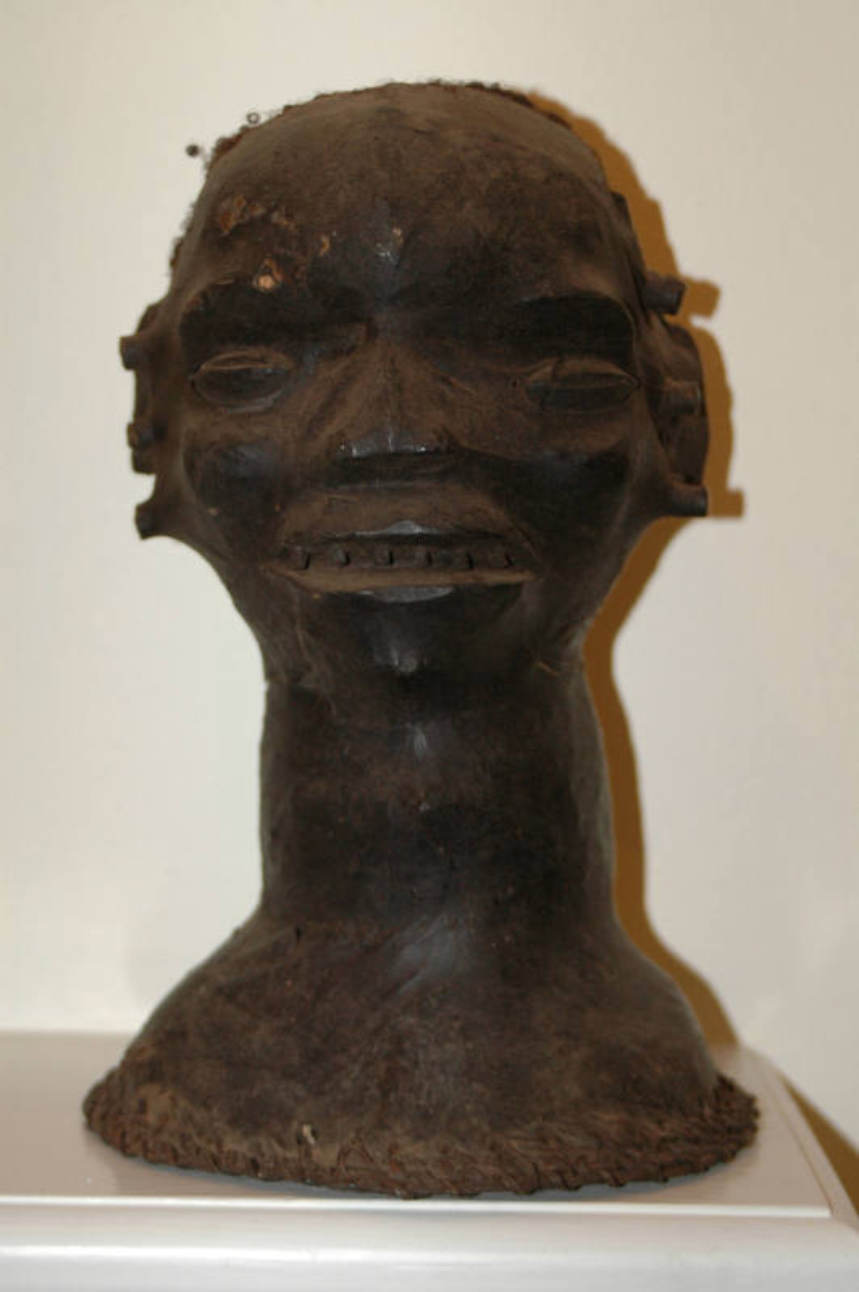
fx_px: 3334
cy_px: 646
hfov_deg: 14.7
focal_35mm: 93
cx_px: 430
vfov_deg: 21.9
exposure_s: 1/60
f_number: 5.3
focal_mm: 62
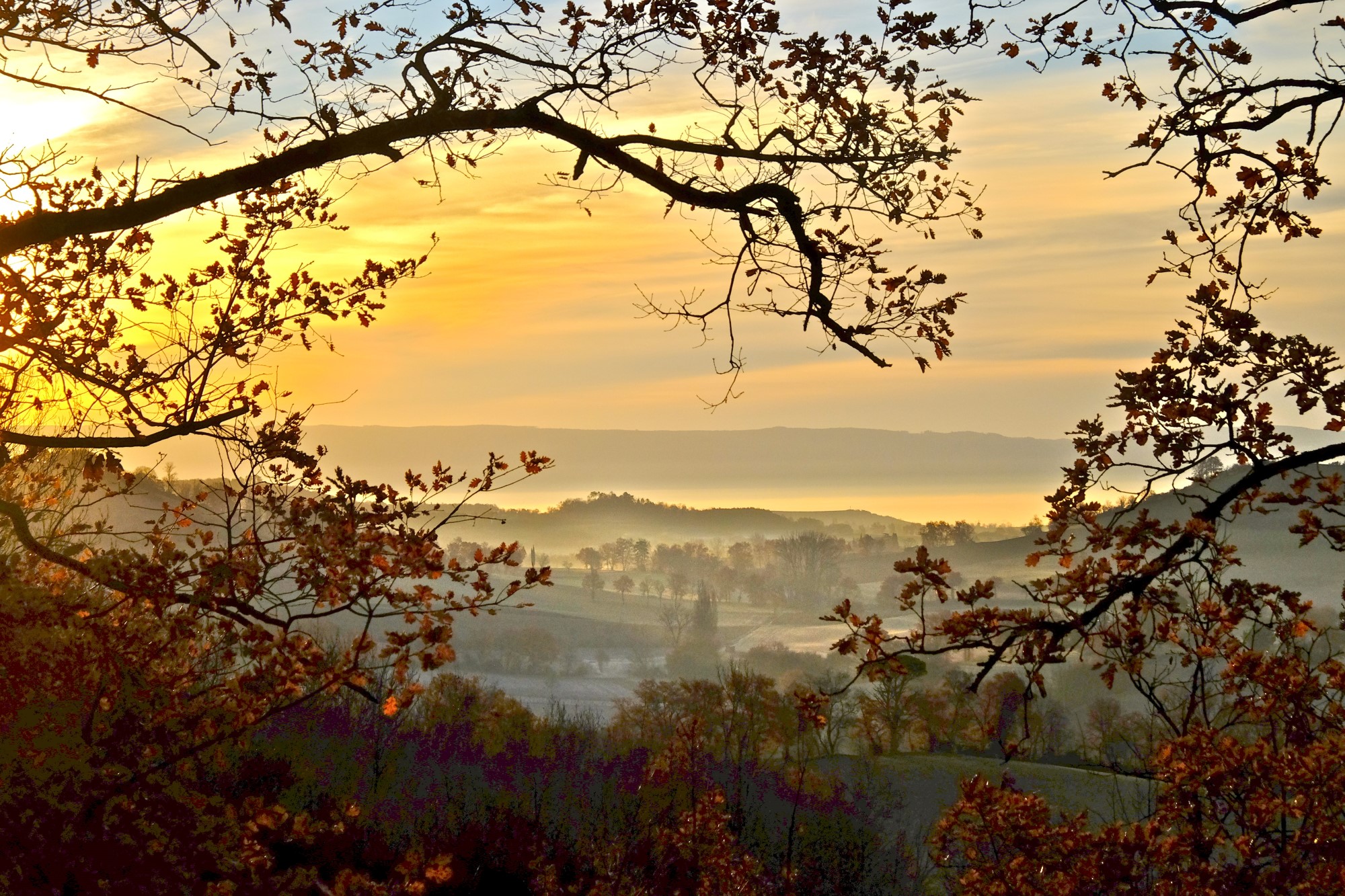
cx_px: 672
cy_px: 448
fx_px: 3100
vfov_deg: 16.5
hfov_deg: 24.5
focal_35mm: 83
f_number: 14
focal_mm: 55
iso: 800
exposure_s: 1/420
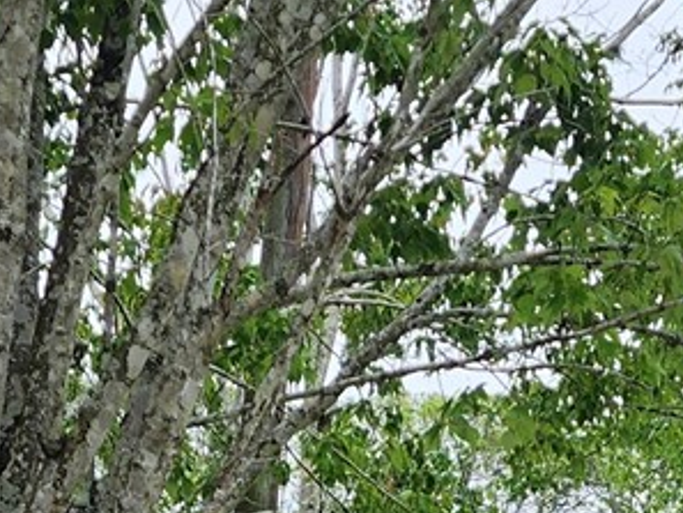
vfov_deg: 11.2
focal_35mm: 124
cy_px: 916
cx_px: 423
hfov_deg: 15.9
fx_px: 2448
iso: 12
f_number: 1.8
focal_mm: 6.4
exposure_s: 1/562
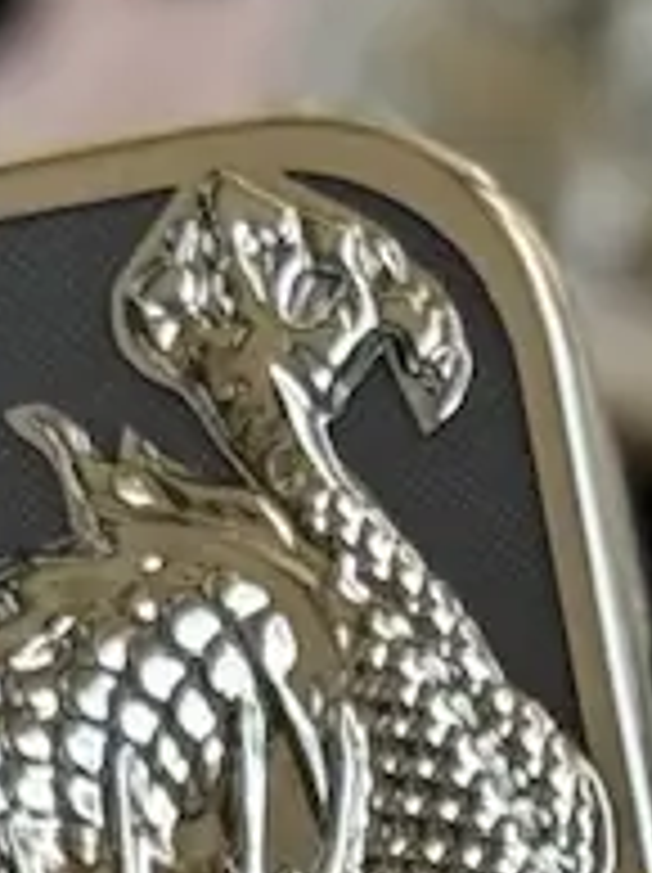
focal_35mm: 317
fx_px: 7979
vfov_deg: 5.9
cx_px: 832
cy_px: 2452
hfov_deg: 4.7
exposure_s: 1/731
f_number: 1.78
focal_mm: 6.76
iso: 64
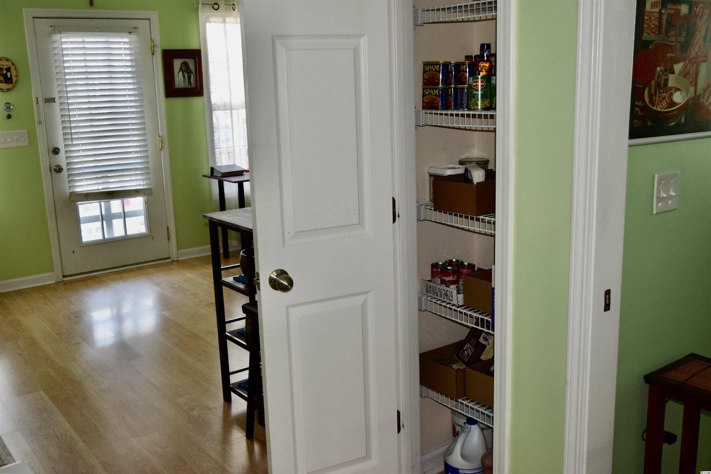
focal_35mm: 38
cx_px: 356
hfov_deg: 51.3
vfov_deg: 35.5
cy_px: 237
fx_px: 741
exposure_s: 1/100
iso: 800
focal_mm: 25
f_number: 5
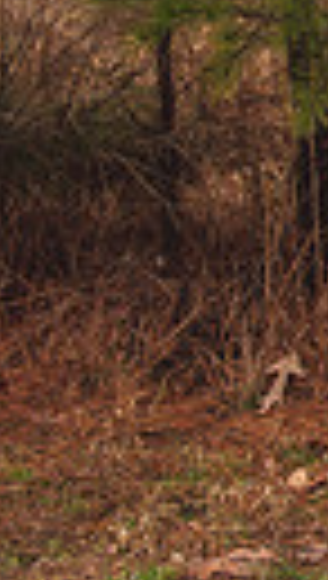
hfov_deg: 7.3
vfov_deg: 16.1
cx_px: 1222
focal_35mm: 132
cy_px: 79
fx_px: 2032
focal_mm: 28
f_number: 5.6
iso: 200
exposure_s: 1/160
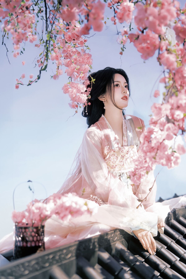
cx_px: 93
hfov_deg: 27.0
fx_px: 387
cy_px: 140
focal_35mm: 50
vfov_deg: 39.6
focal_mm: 50
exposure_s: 1/2500
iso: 100
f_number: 1.6
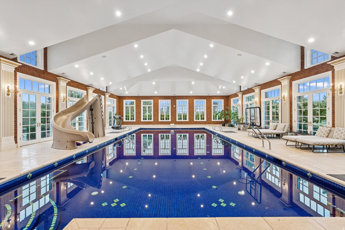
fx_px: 153
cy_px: 115
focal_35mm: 16
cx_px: 172
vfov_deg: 73.8
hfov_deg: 96.7
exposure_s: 1/40
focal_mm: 16
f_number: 5
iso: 1600
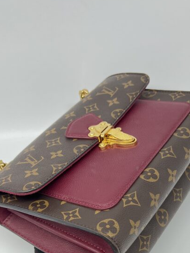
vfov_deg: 37.5
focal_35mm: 49
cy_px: 202
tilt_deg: -46.1
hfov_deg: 29.7
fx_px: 358
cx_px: 103
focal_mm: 5.7
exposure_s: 1/100
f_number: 1.5
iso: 80
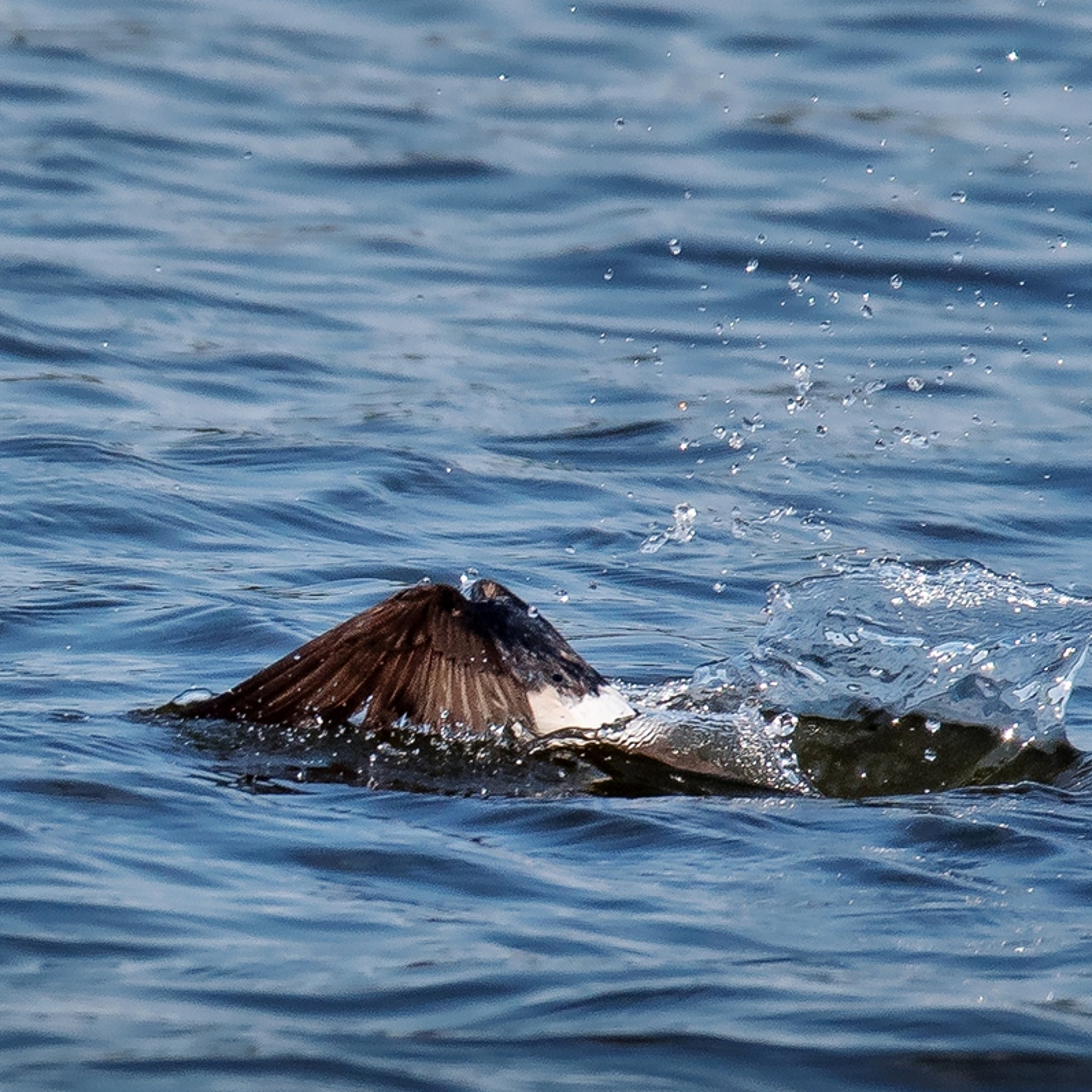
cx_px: 636
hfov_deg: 1.5
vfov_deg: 1.5
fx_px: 41080
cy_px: 547
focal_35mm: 1151
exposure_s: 1/3200
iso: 500
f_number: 6.3
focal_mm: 600
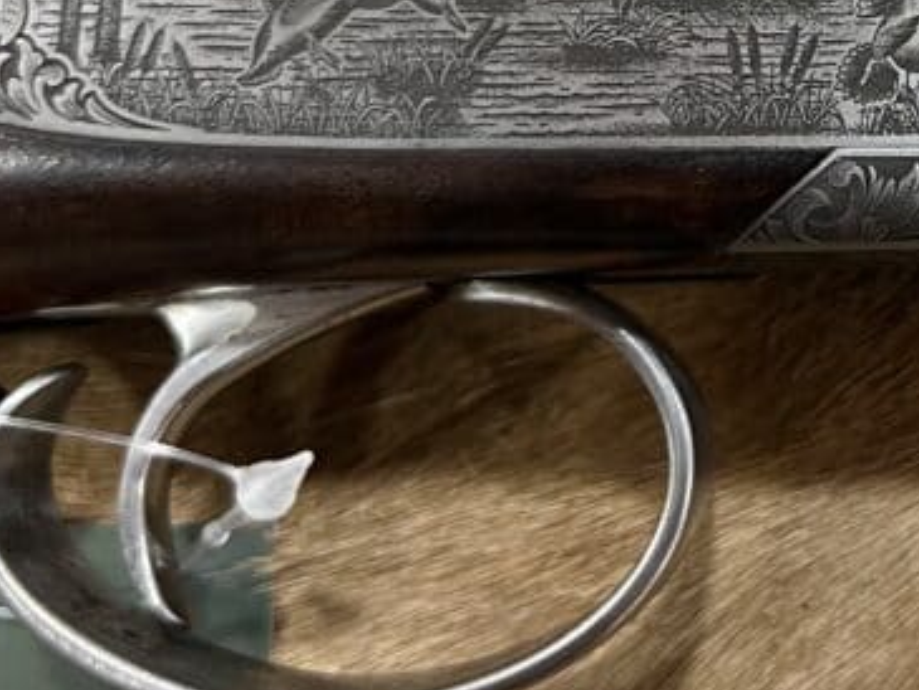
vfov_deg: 19.5
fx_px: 1939
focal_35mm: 73
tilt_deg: -77.7
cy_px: -35
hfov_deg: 25.0
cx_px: 977
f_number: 1.5
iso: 160
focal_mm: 5.7
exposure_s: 1/60
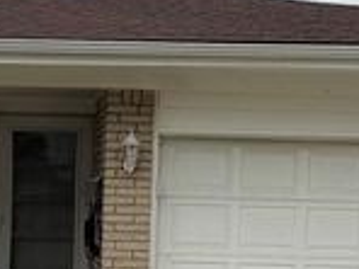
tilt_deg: -3.0
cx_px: 97
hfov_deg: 11.9
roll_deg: -2.0
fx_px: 1722
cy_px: 322
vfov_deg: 8.8
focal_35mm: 166
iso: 80
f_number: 1.78
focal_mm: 6.76
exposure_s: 1/4167
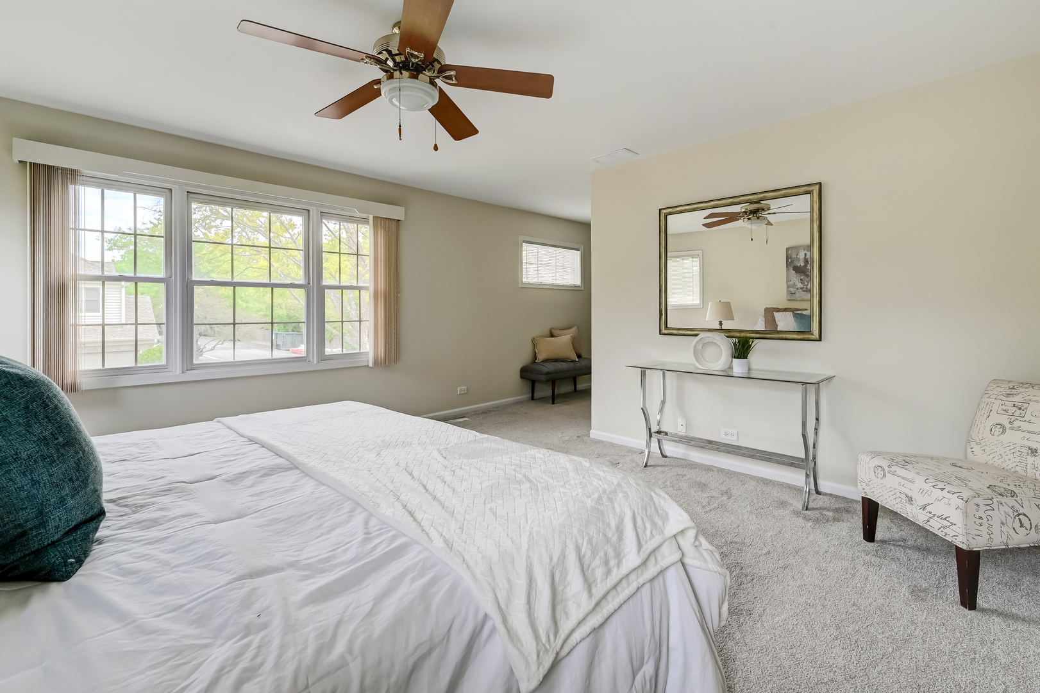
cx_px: 520
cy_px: 346
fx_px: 404
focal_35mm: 14
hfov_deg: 104.3
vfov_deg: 81.2
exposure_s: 1/40
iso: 400
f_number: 8
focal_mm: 14
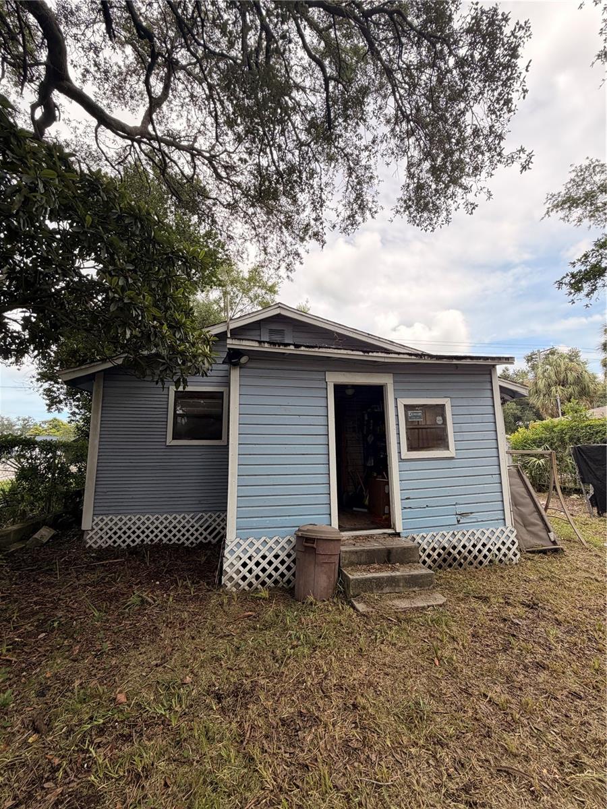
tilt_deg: +10.7
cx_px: 304
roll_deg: -2.3
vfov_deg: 102.1
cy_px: 404
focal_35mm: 14
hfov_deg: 85.7
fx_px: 327
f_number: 2.2
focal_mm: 2.22
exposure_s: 1/559
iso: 40
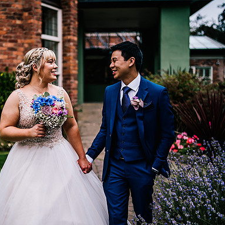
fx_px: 331
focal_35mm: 45
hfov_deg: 36.8
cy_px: 113
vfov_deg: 37.6
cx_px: 62
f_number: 1.4
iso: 160
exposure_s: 1/250
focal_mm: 35
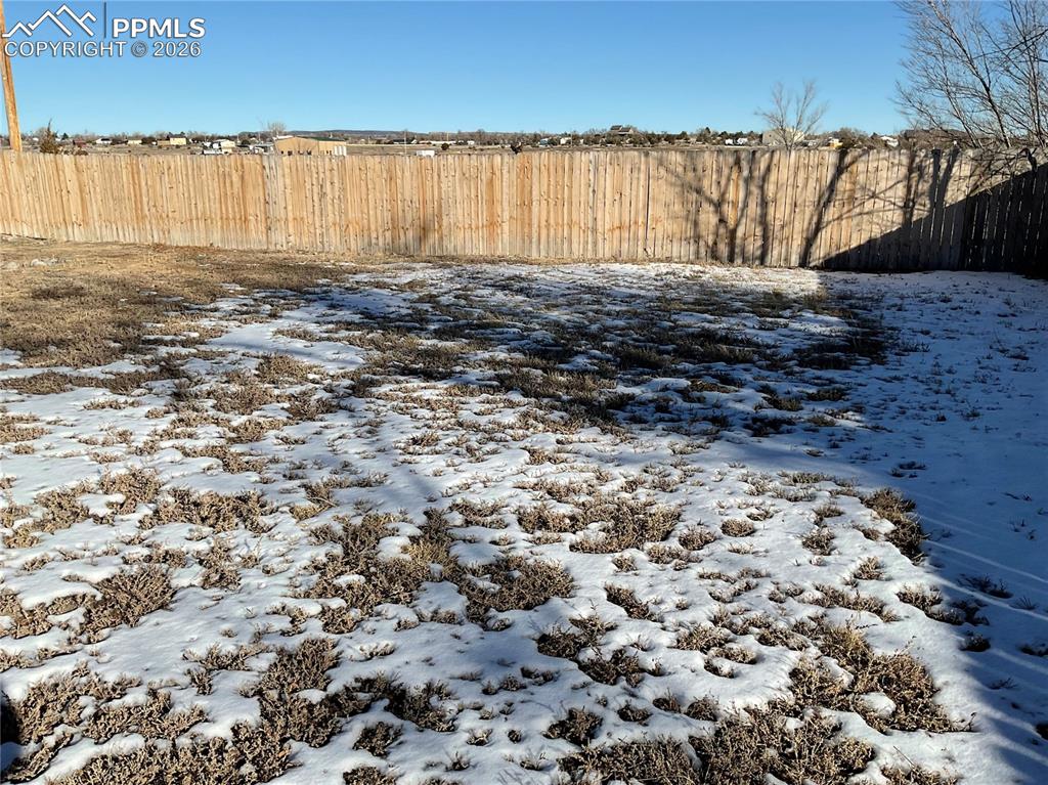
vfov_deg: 48.2
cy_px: 392
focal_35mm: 29
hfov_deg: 61.7
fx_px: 878
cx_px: 524
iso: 16
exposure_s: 1/3322
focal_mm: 3
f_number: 1.8
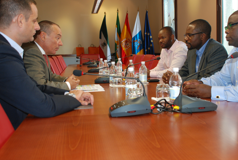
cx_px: 138
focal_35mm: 43
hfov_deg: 45.2
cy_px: 65
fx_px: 285
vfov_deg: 31.2
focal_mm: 24
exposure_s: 1/60
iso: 320
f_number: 4
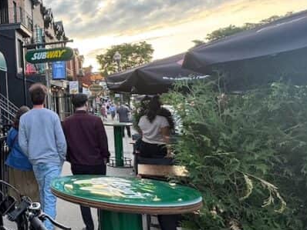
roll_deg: +2.5
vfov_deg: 39.4
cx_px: -53
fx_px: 319
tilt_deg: +3.9
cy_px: 85
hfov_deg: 39.0
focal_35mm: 36
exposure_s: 1/99
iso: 80
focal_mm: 2.22
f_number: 2.2
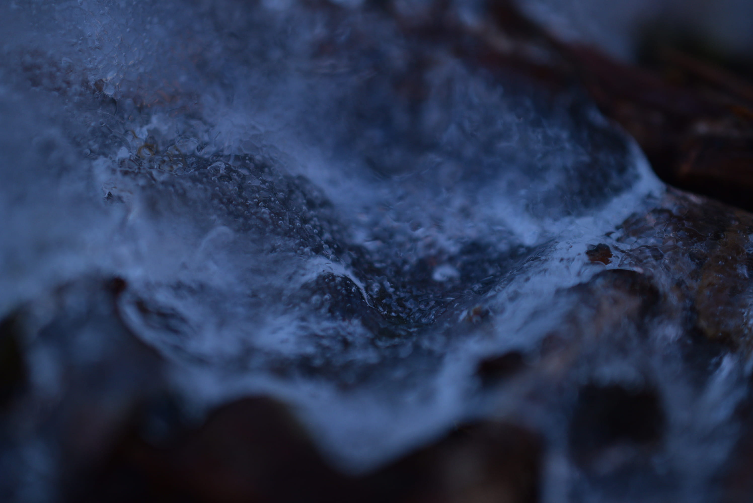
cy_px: 252
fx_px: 1256
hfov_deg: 33.4
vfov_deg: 22.7
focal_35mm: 60
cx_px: 376
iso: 400
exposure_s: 1/1250
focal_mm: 40
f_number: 3.5
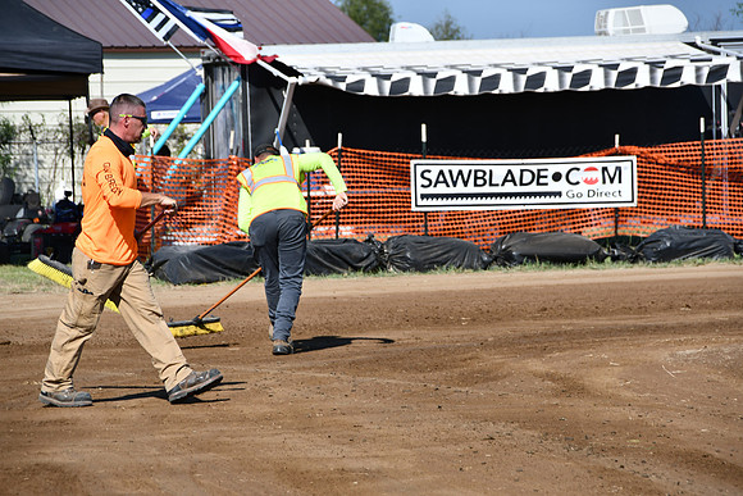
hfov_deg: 8.9
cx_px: 372
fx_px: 4789
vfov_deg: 5.9
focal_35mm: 232
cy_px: 248
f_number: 8
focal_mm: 155
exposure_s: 1/500
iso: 180
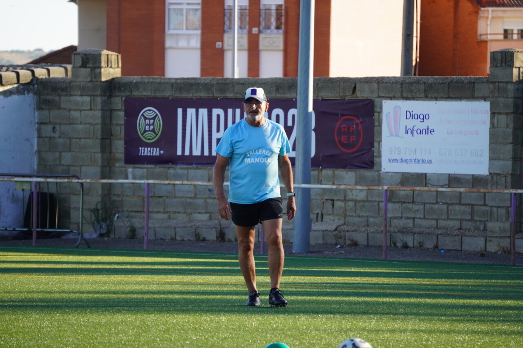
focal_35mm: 315
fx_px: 4575
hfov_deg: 6.5
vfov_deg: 4.4
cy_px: 174
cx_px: 262
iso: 400
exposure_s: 1/400
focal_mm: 210
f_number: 6.3
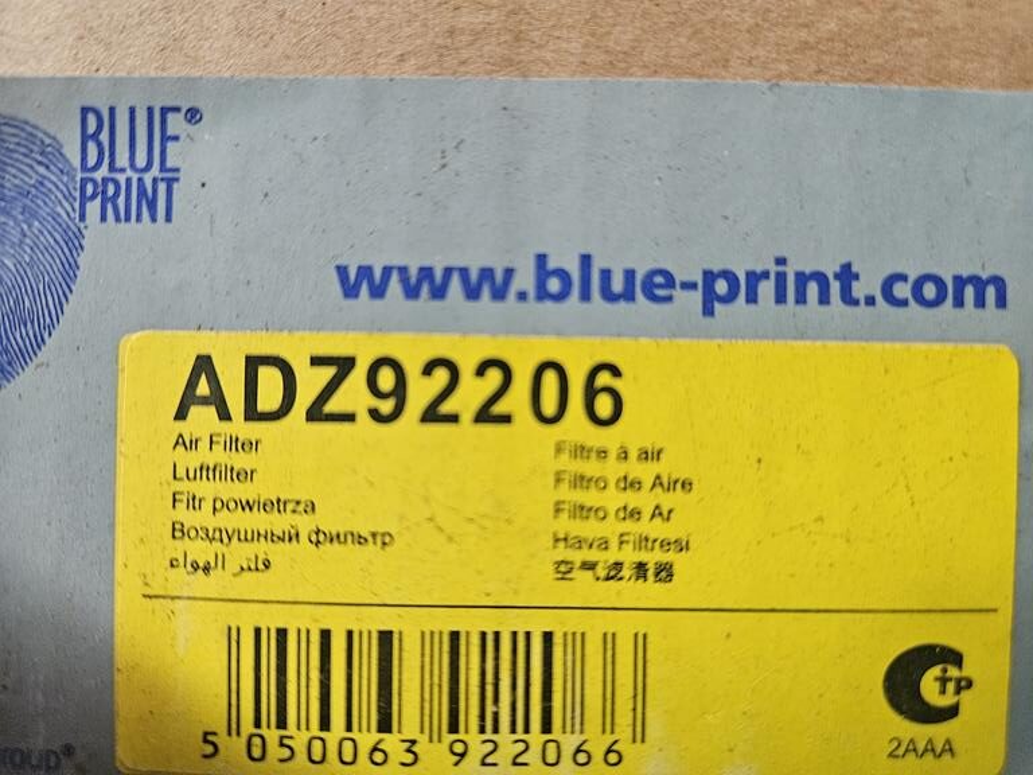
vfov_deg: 58.9
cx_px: 516
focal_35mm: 23
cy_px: 388
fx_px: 686
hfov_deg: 73.9
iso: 640
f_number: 1.8
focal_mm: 5.4
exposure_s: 1/100
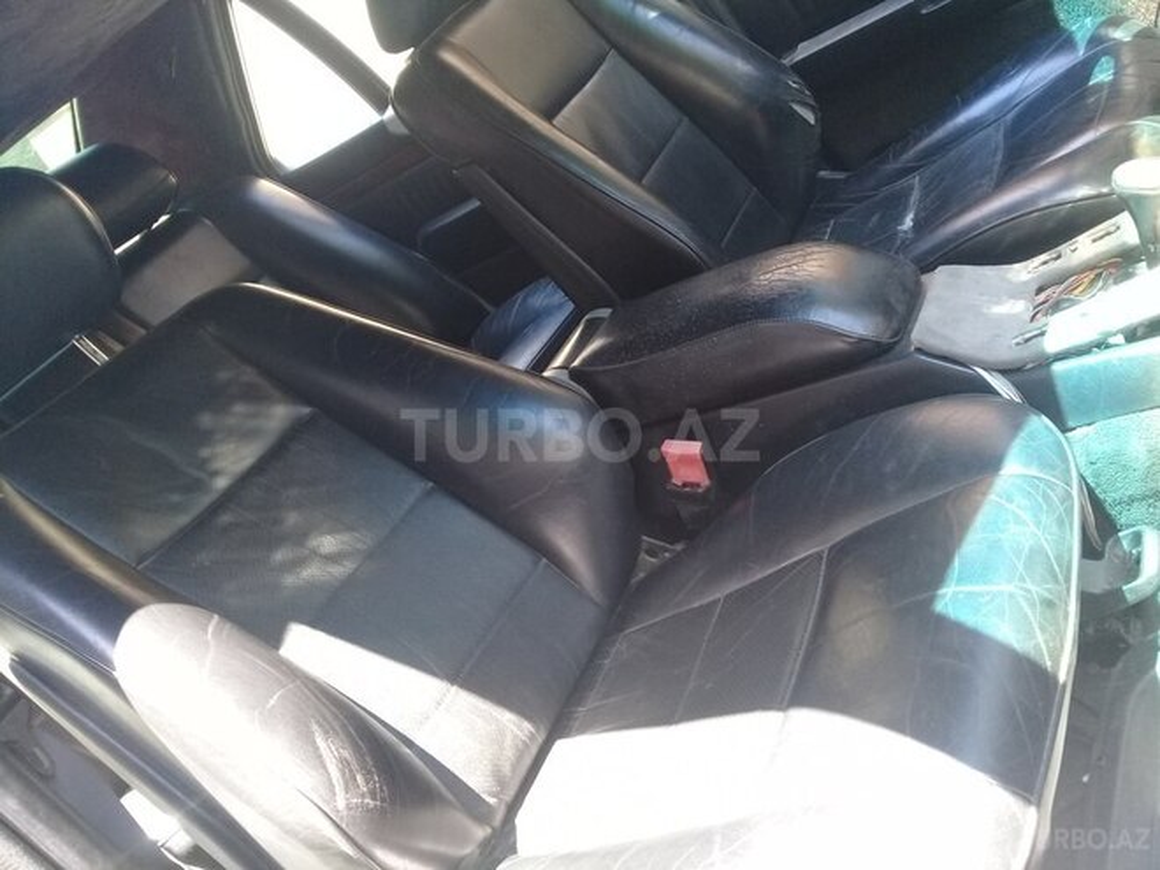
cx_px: 580
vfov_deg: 45.4
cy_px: 435
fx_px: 1039
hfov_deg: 58.4
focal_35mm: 31
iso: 80
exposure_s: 1/40
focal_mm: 3.3
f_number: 2.2
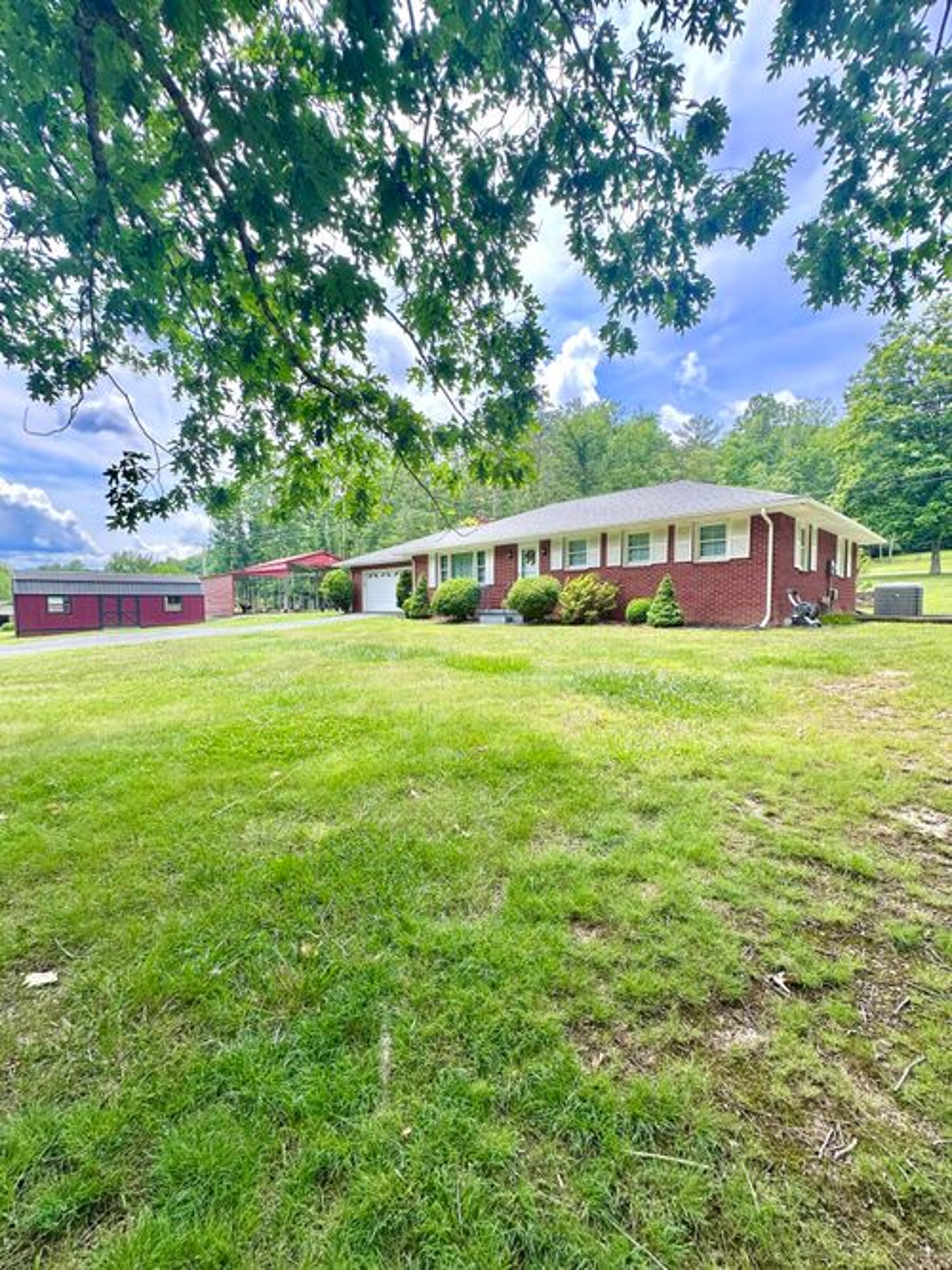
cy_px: 635
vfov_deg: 102.1
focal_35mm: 14
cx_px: 476
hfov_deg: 85.7
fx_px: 514
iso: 40
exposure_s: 1/424
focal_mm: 2.22
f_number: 2.2
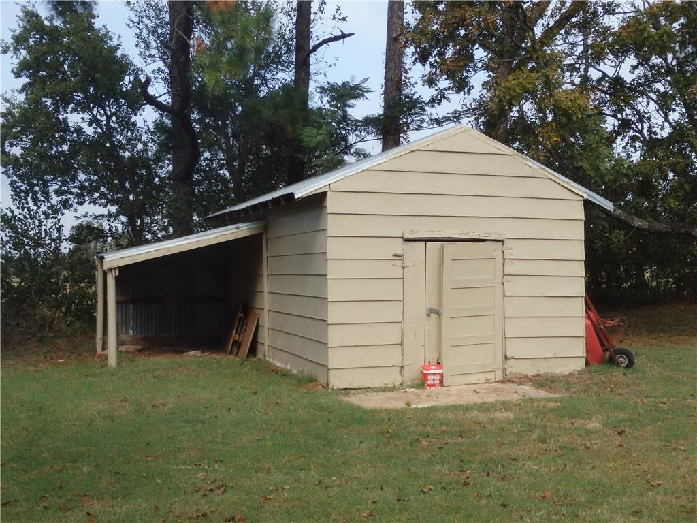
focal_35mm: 40
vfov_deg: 36.0
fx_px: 805
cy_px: 262
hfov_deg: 46.8
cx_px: 348
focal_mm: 7.3
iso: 125
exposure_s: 1/500
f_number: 4.7
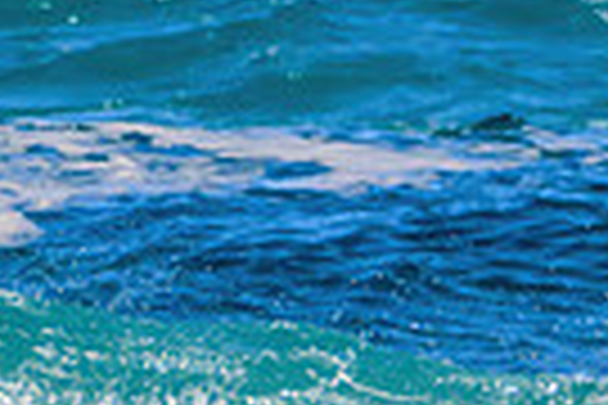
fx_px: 72346
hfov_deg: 0.5
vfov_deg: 0.3
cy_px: 722
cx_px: 1225
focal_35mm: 4284
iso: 1100
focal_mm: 1000
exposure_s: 1/2500
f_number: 11
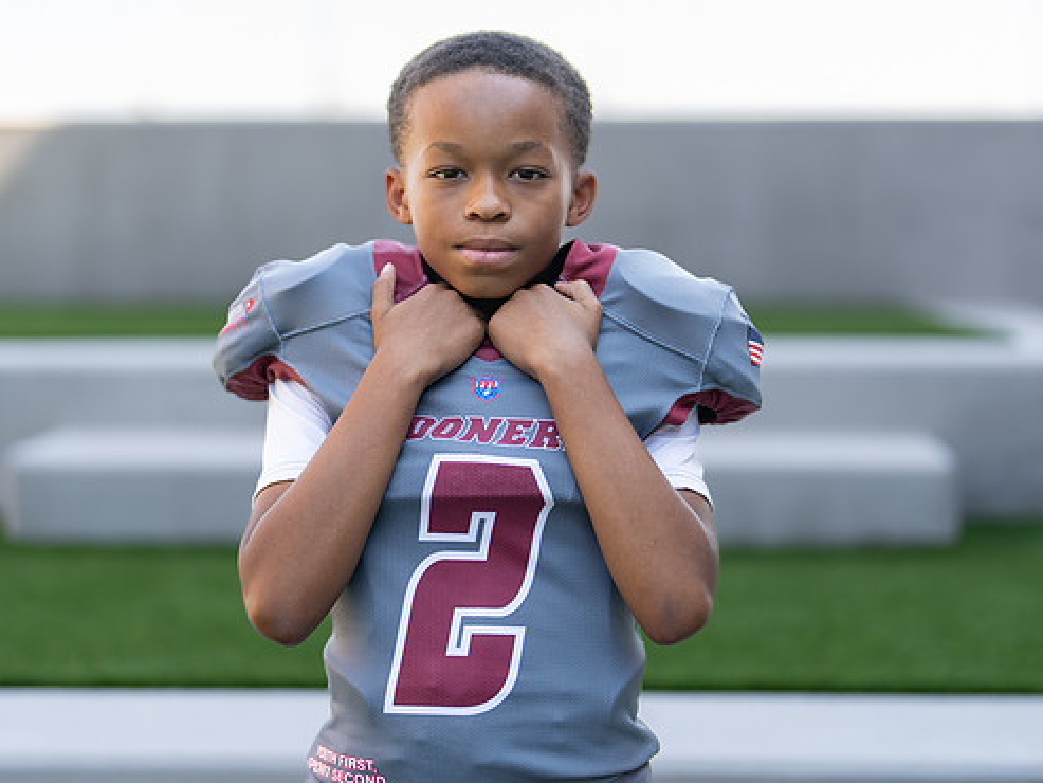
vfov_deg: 21.3
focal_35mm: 69
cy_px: 389
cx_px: 510
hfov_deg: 28.2
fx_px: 2080
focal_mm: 50
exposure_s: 1/1600
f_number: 1.2
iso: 100
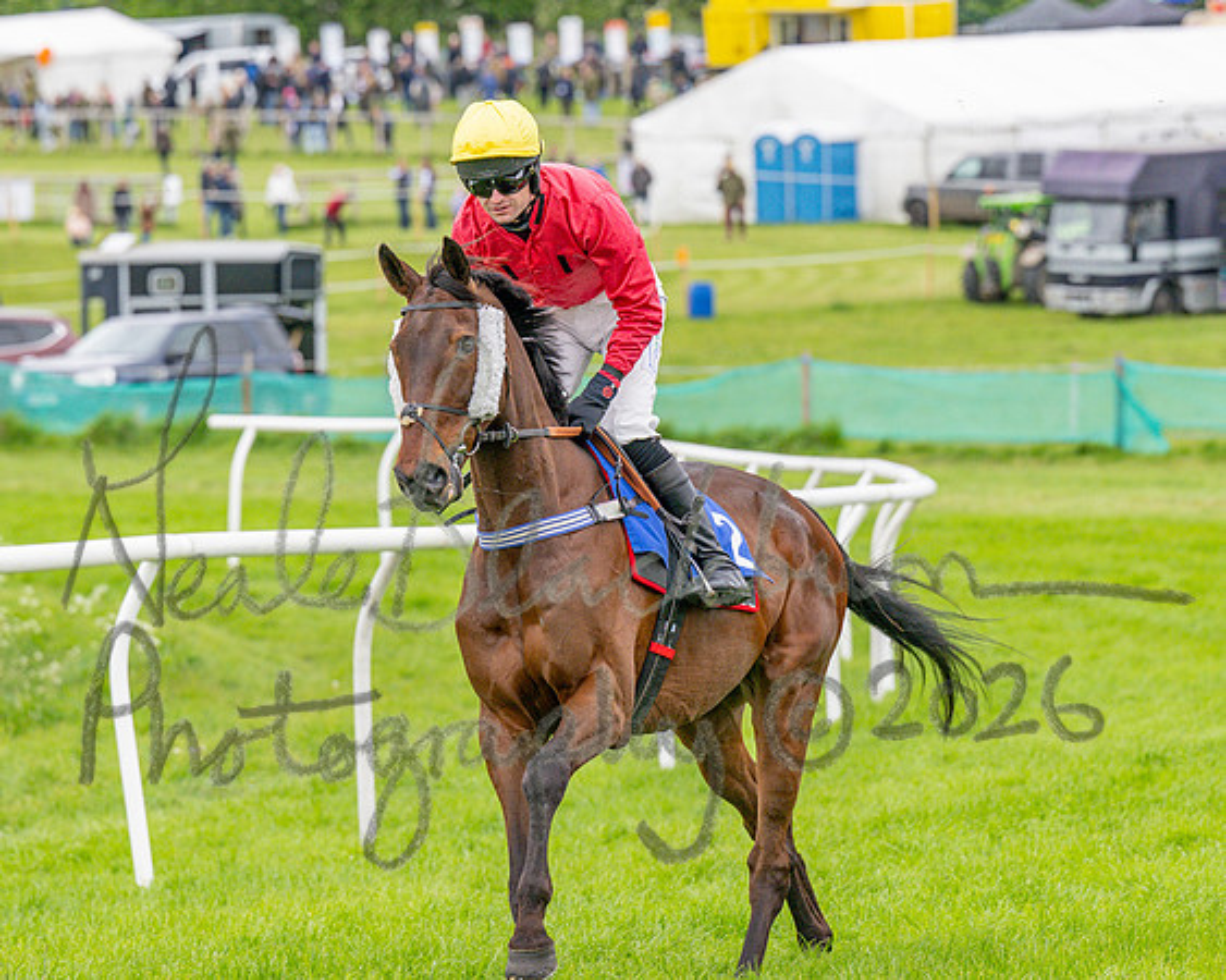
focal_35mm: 234
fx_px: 8503
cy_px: 457
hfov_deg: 8.2
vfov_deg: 6.6
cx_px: 482
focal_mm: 130
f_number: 4
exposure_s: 1/1600
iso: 400
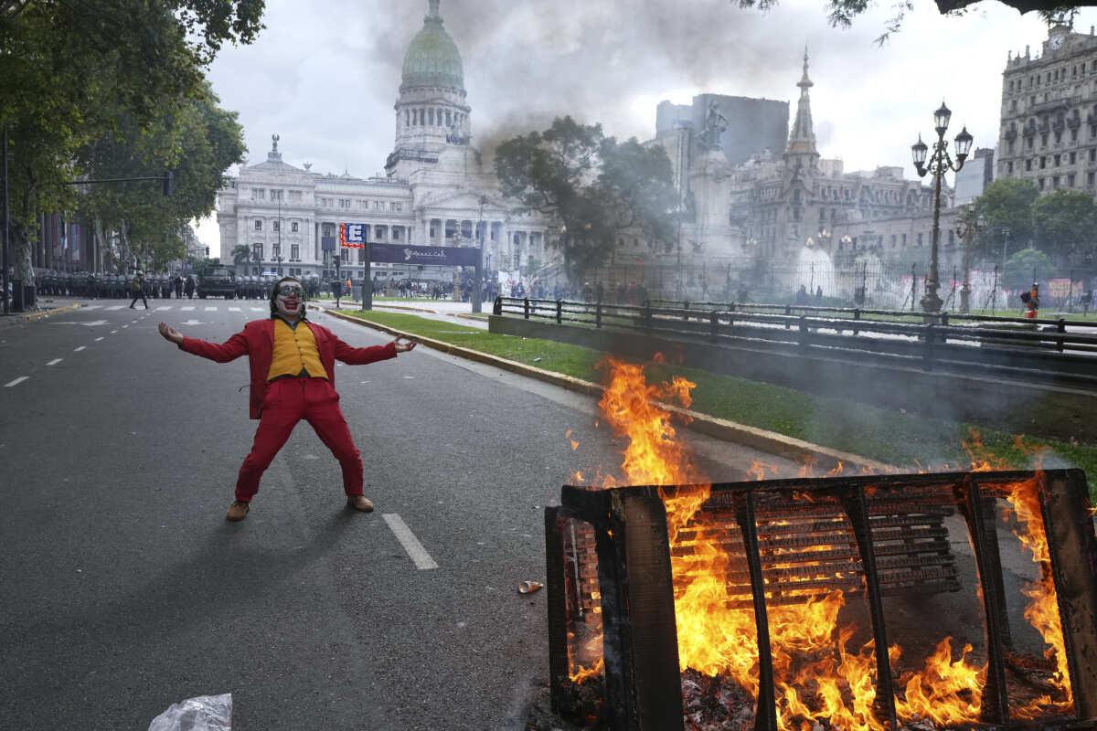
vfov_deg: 43.6
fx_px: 914
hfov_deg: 61.9
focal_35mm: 30
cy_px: 366
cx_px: 548
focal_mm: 30
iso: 800
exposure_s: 1/800
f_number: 7.1
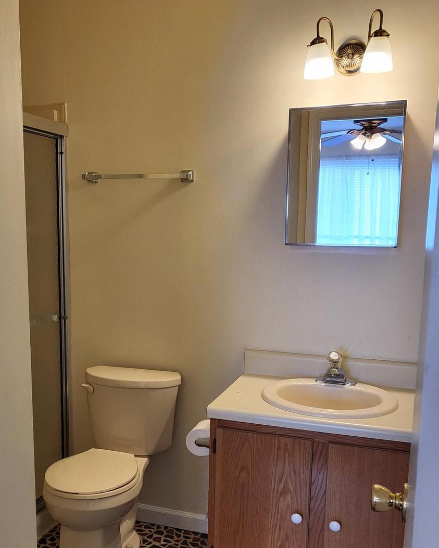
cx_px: 172
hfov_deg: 39.9
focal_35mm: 37
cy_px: 335
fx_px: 601
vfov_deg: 48.7
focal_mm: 4.25
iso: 250
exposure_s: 1/119
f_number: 1.8
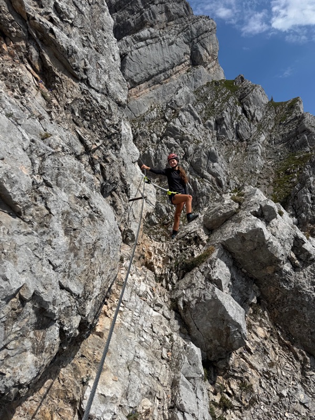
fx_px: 291
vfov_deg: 71.6
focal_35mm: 24
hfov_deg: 56.8
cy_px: 210
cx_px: 158
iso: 80
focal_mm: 6.76
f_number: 1.78
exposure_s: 1/9009
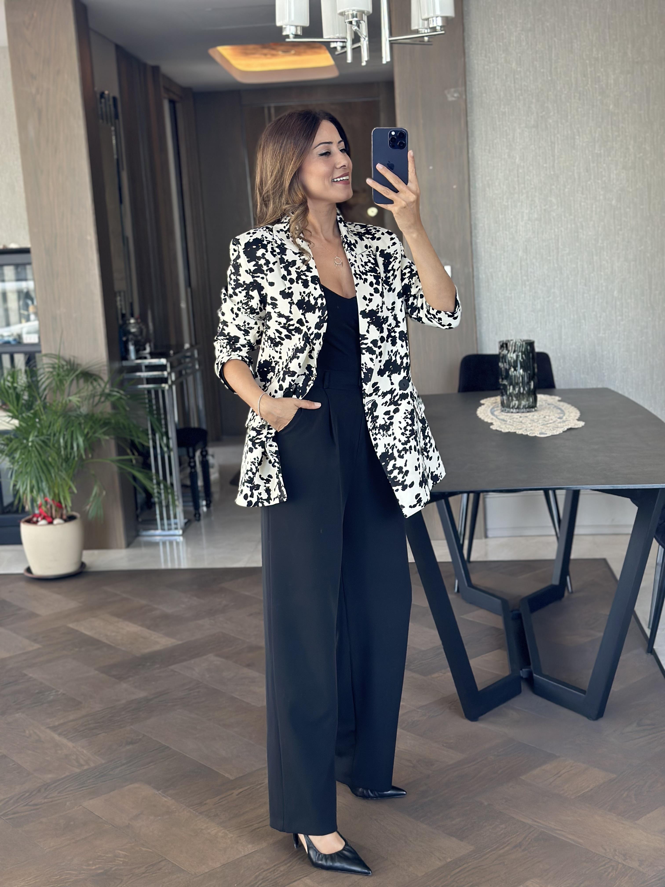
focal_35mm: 48
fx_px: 1229
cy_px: 444
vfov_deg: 39.7
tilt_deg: -17.0
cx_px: 332
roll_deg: +3.9
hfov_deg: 30.3
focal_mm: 6.86
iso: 160
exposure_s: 1/60
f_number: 1.78
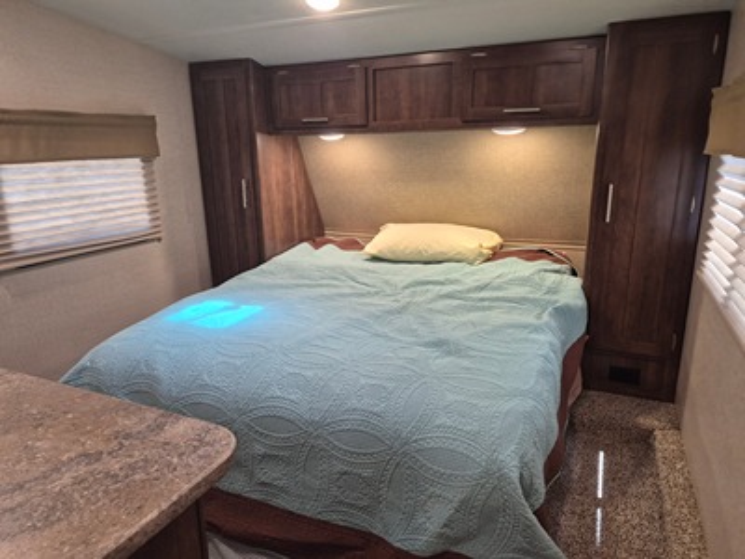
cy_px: 280
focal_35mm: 23
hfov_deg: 73.9
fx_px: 495
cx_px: 372
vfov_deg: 58.9
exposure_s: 1/120
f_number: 1.8
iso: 320
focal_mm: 5.4
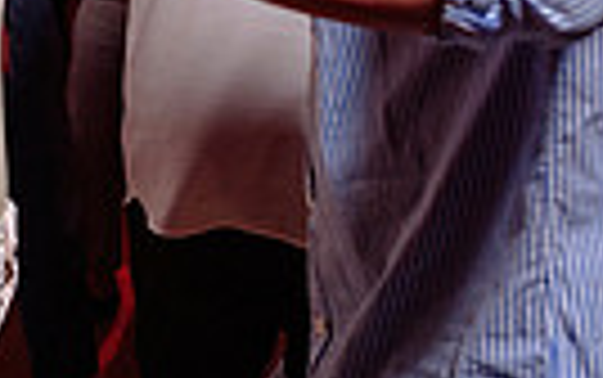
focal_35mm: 124
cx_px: -2
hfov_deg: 16.5
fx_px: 2039
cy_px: -92
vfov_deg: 10.4
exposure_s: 1/80
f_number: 2.8
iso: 800
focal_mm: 24
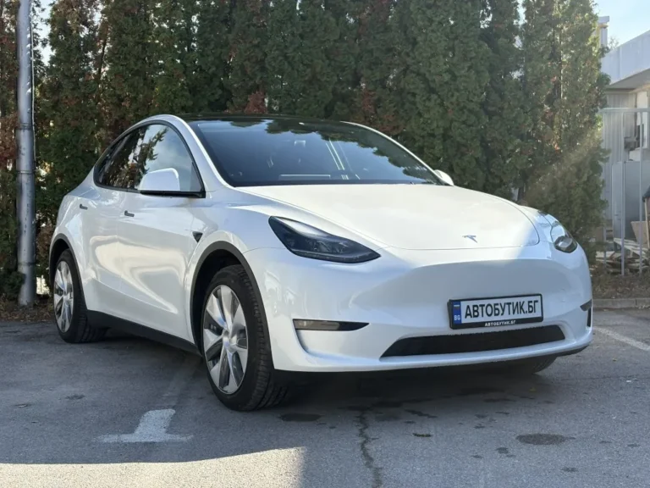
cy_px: 244
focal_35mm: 52
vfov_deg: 28.0
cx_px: 325
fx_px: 976
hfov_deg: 36.8
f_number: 1.6
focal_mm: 5.96
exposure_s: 1/1848
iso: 50
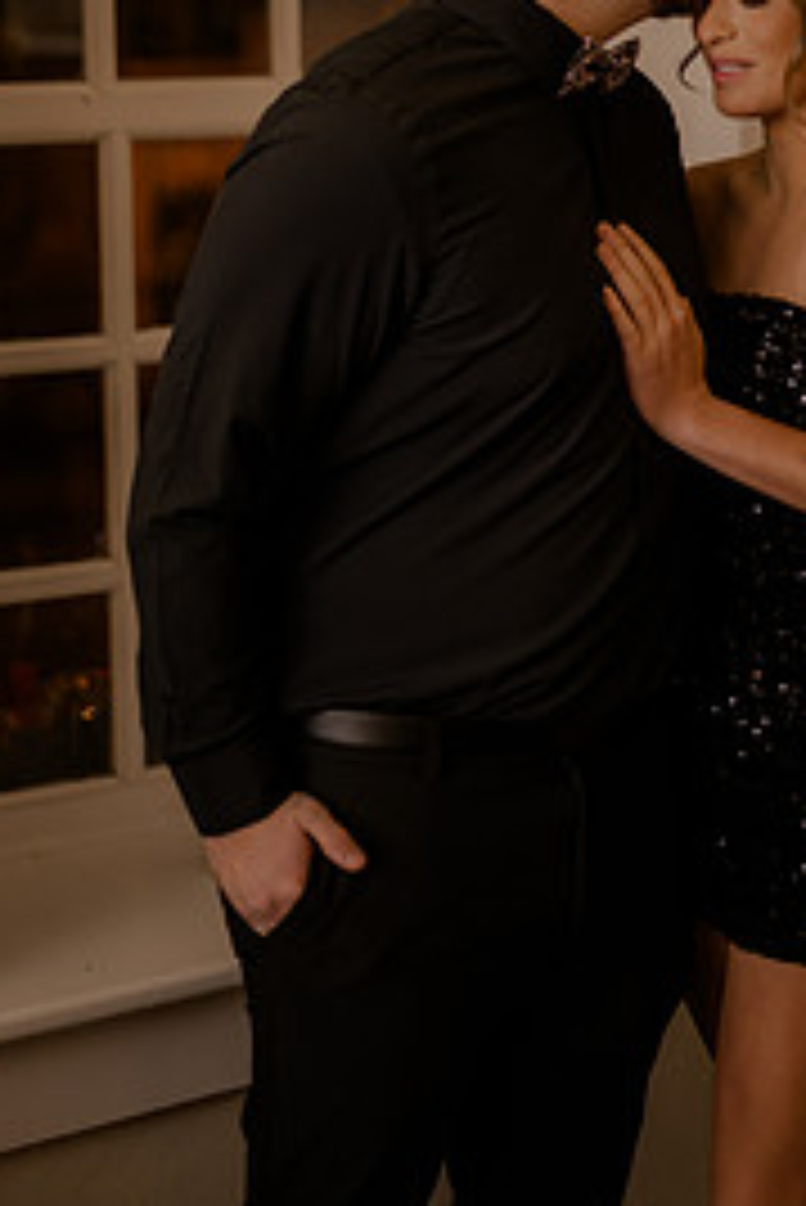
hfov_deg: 16.2
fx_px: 2817
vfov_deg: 24.0
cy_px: 328
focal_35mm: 84
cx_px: 540
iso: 320
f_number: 1.4
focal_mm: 50
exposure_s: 1/200
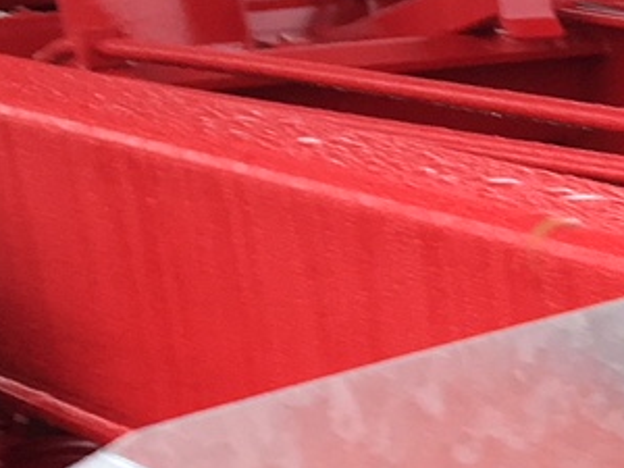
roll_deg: -0.9
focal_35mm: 158
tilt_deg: -18.5
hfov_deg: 10.7
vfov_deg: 9.1
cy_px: 751
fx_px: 2848
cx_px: 1491
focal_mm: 4.15
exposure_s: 1/50
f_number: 2.2
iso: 32
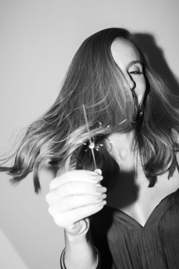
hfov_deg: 31.9
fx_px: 313
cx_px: 90
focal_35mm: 42
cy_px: 134
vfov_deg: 46.4
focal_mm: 28
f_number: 5
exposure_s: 1/125
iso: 64
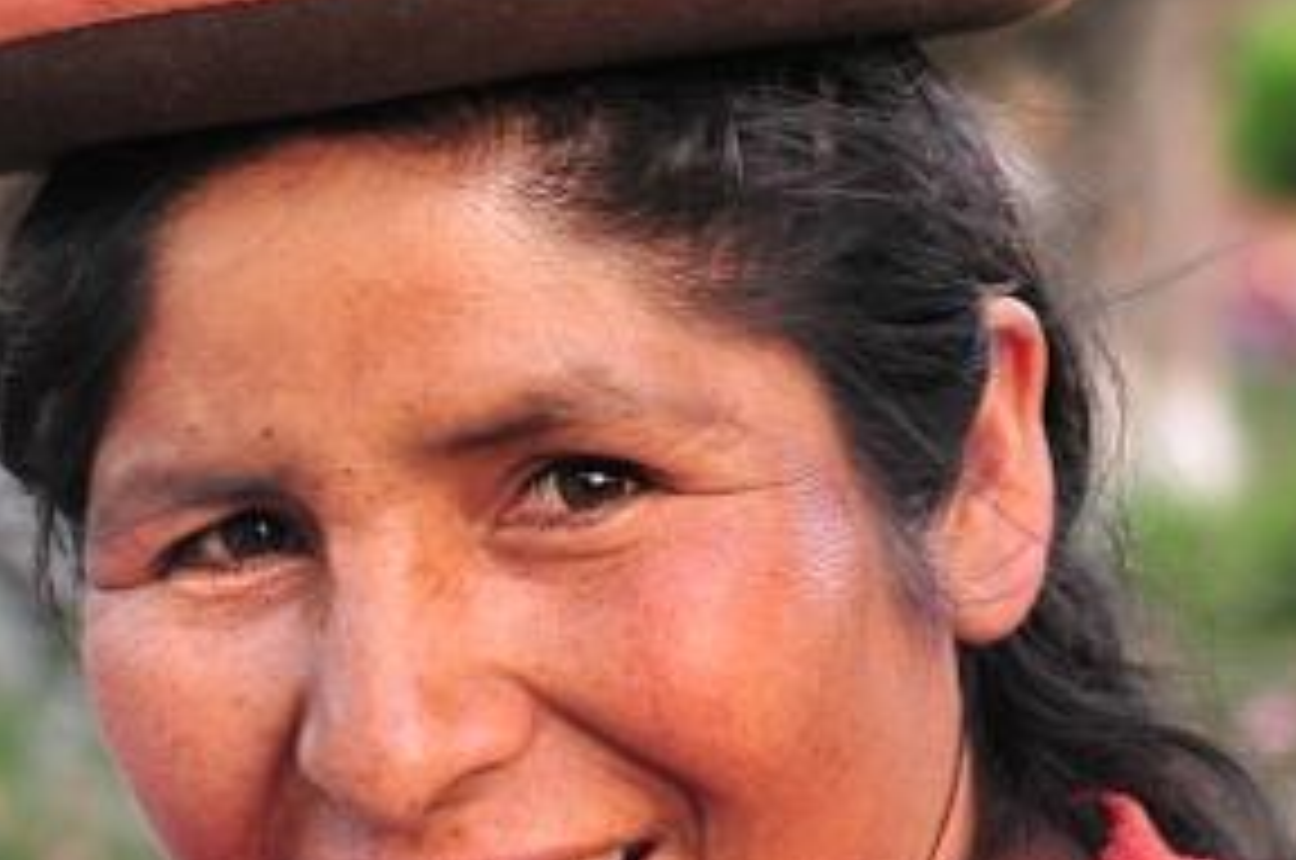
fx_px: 8446
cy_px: 765
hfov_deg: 8.8
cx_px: 639
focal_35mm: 235
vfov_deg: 5.8
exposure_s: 1/30
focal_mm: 44
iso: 320
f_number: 2.8
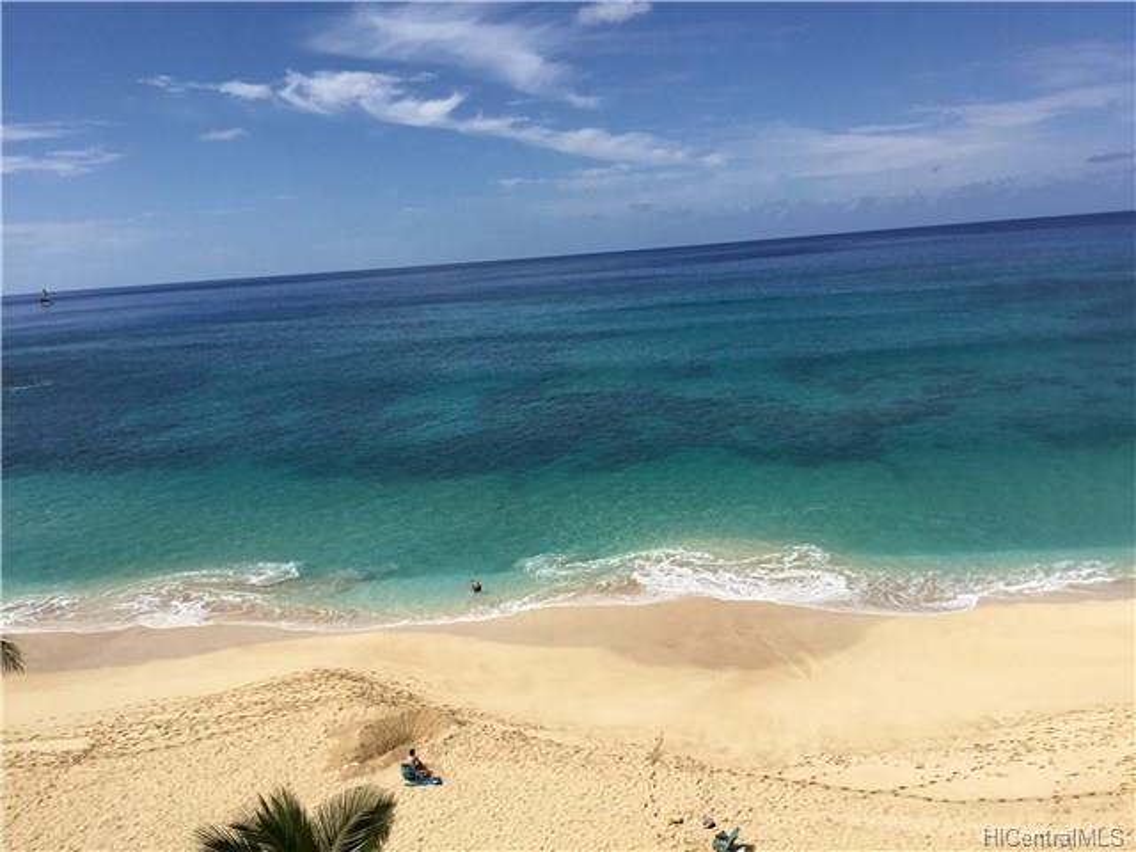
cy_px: 426
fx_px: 1017
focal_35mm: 31
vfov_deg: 45.4
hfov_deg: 58.4
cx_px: 568
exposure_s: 1/3268
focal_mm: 3.3
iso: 25
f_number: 2.4
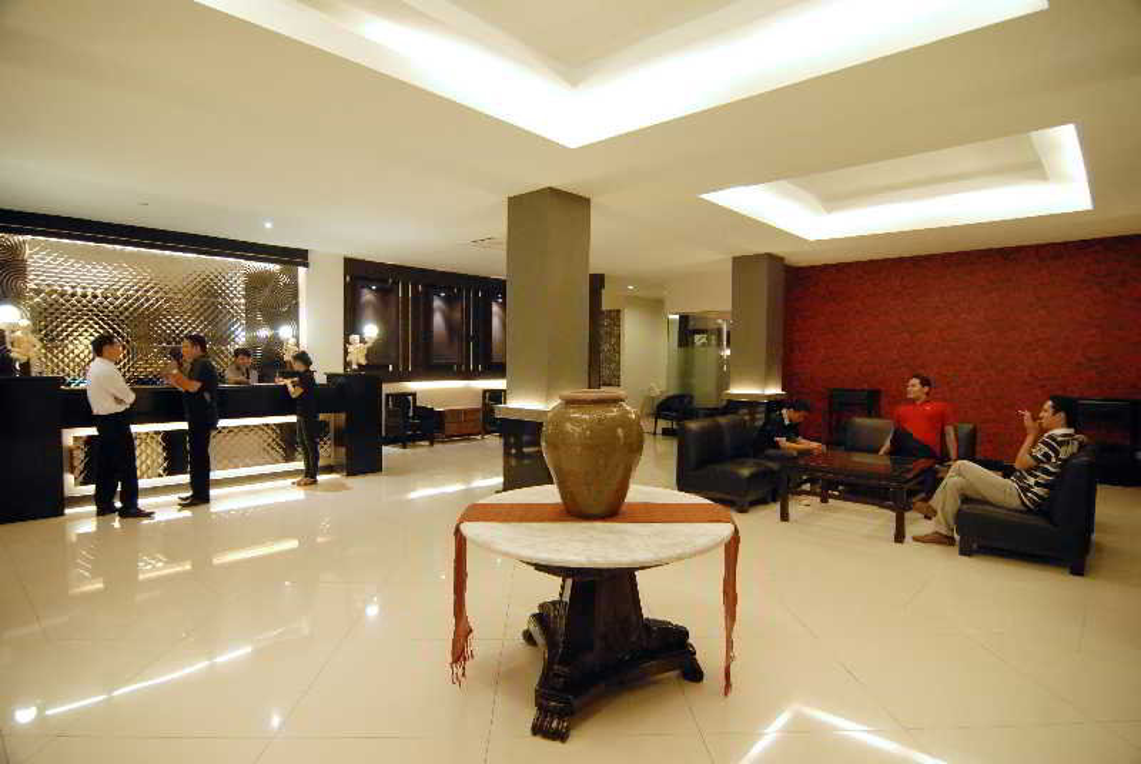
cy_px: 382
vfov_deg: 67.6
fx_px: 571
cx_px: 570
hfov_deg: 89.9
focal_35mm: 18
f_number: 4
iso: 1250
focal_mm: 12
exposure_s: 1/30
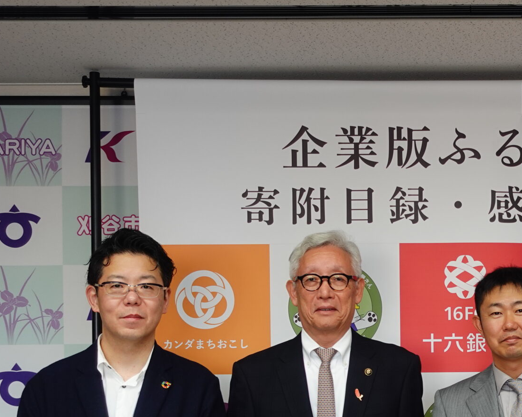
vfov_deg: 20.3
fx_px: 1143
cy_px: 363
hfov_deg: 24.5
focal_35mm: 74
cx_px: 531
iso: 125
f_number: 2.8
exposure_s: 1/40
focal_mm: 13.24
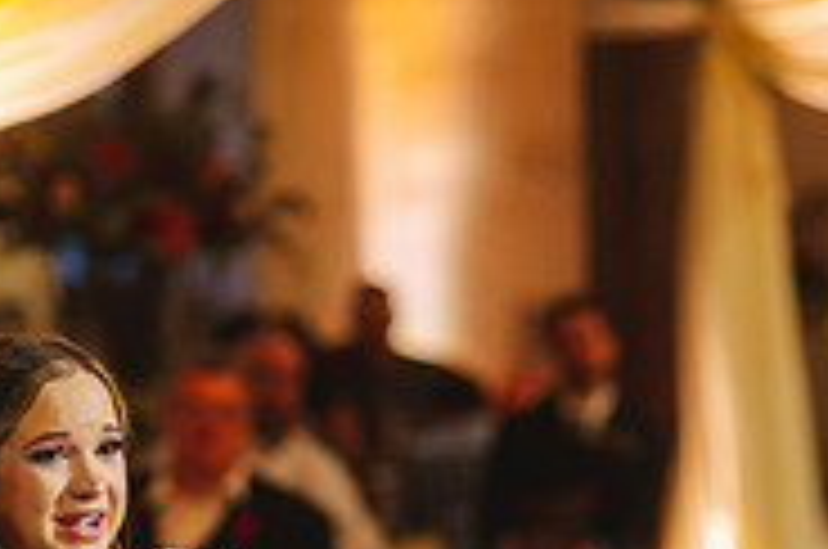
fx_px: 6153
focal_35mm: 268
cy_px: 652
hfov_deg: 7.7
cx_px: 513
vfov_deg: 5.1
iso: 2500
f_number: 2
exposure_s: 1/250
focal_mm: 85
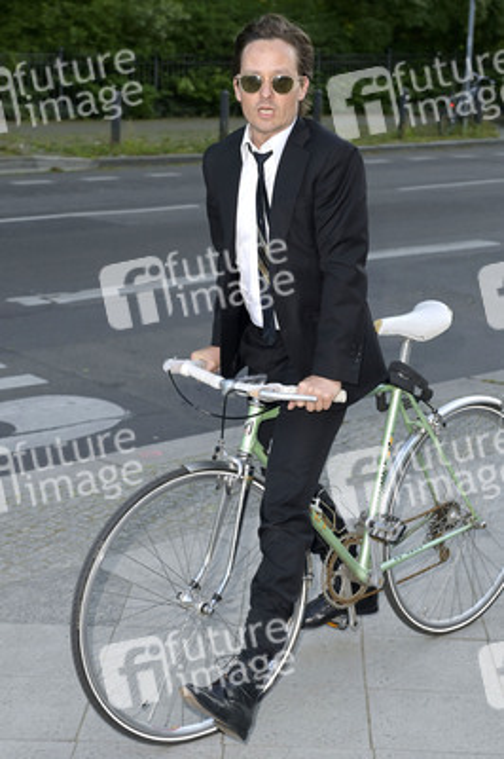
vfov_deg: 34.5
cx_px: 252
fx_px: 1220
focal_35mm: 58
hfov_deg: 23.3
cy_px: 380
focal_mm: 58
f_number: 5.6
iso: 640
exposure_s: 1/250
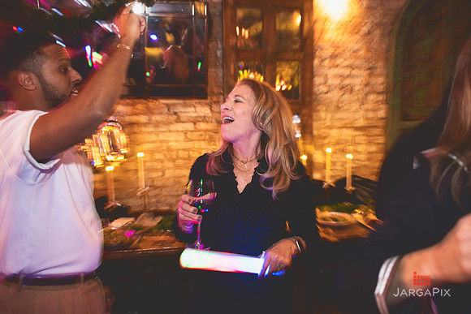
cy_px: 157
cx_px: 236
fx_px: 436
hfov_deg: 56.8
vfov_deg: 39.7
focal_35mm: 33
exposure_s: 1/25
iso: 3200
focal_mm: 31
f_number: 2.8
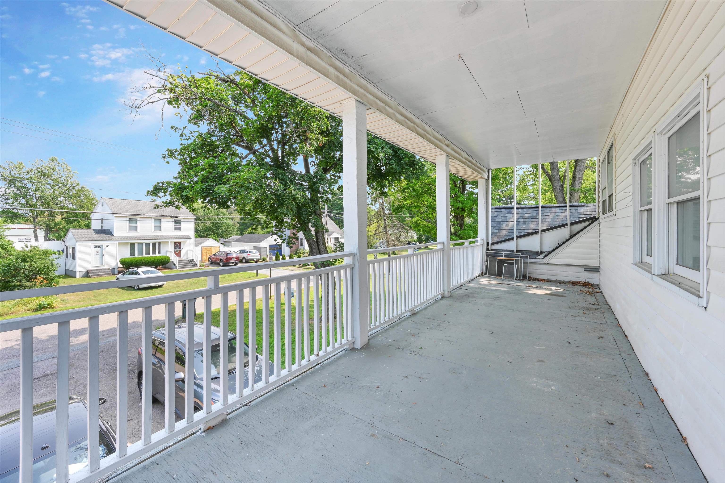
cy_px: 242
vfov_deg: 81.2
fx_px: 282
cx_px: 362
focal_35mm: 14
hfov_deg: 104.3
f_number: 14
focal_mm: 14
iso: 100
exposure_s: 1/20
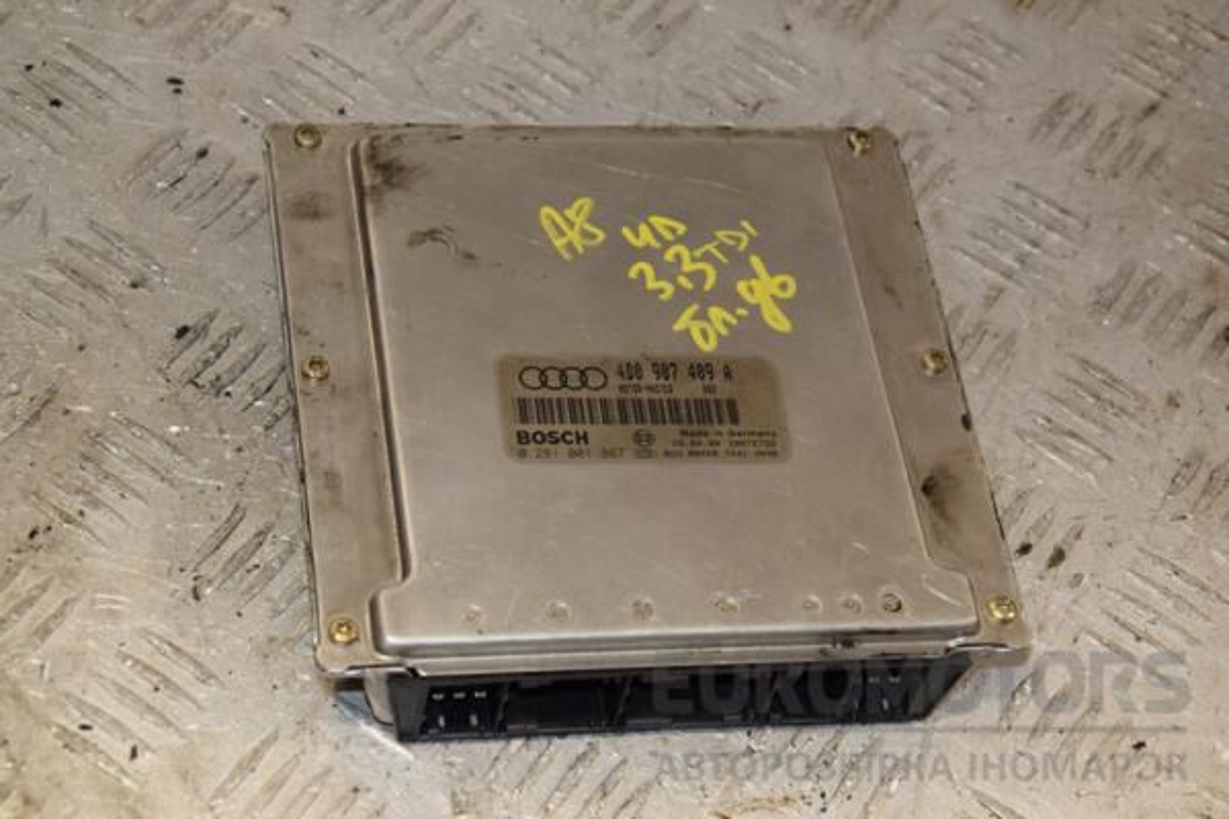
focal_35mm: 87
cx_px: 614
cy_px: 410
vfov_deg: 15.7
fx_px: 2970
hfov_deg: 23.4
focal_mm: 58
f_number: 8
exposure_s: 1/200
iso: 800
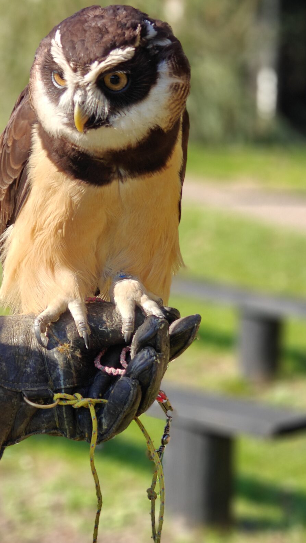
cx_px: 110
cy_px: 218
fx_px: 1774
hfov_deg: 9.9
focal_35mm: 123
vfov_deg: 17.4
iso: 50
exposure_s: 1/382
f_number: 4.5
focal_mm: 13.3
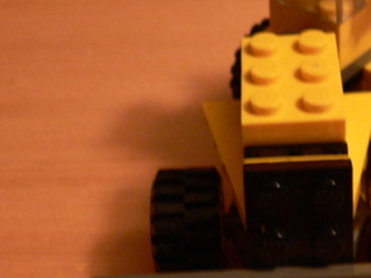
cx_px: 303
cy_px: 212
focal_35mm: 89
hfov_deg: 21.7
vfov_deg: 16.5
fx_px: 954
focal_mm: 6
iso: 200
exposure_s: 1/4
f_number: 2.8
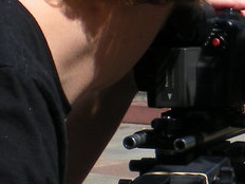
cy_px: 150
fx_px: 1189
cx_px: 332
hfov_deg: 11.4
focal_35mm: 168
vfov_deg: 8.8
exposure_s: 1/442
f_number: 4.6
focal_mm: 6.3
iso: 64
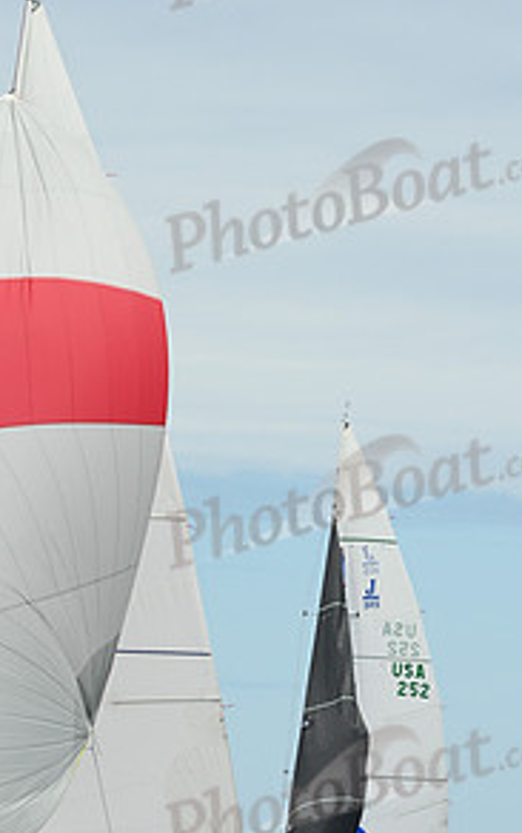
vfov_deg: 5.9
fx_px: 8042
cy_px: 388
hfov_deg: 3.7
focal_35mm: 354
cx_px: 19
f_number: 9
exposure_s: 1/1000
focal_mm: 175
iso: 320
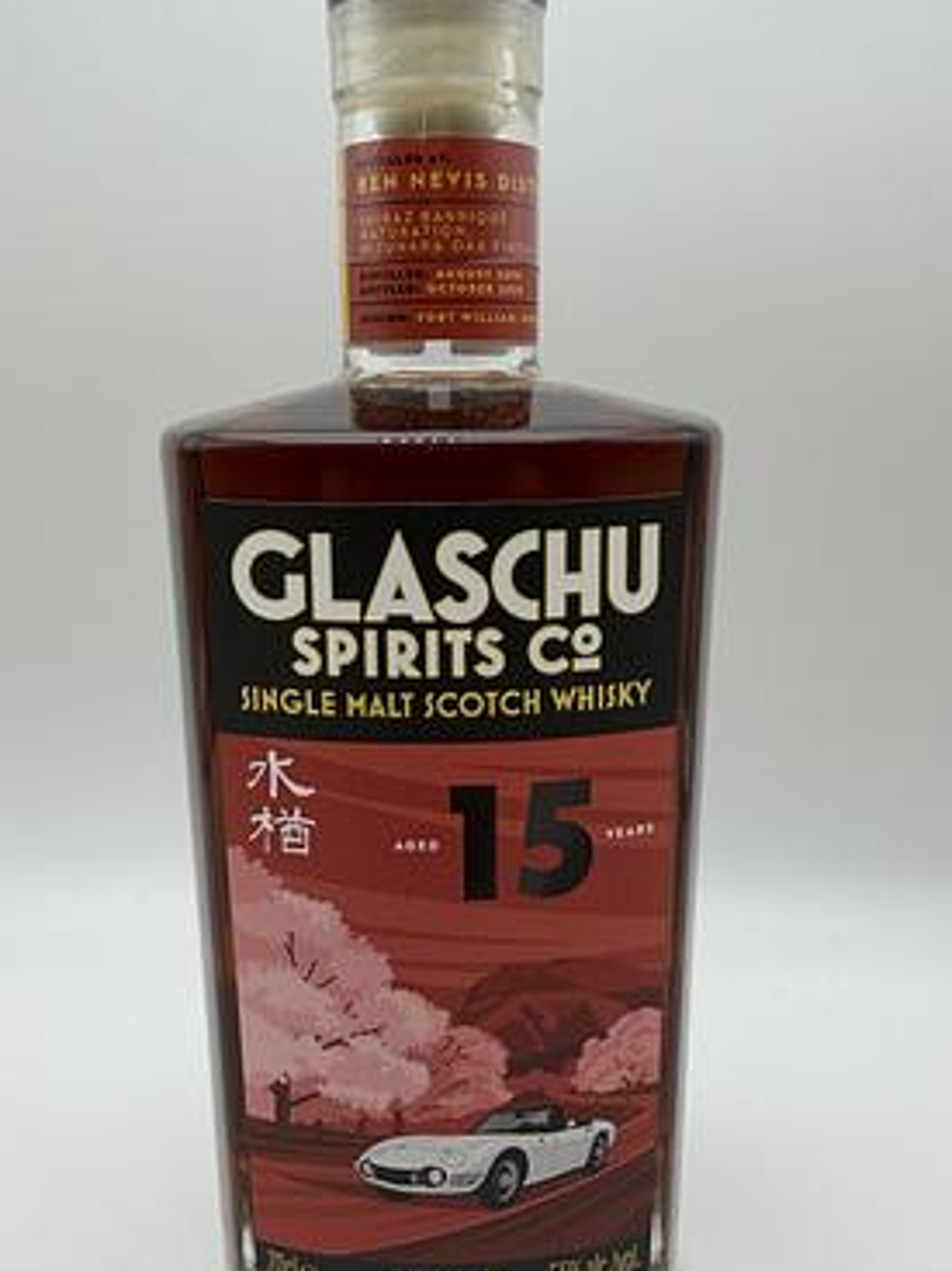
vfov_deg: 54.0
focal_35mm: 34
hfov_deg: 41.8
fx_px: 1247
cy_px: 655
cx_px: 447
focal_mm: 2.22
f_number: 2.2
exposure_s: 1/121
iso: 50
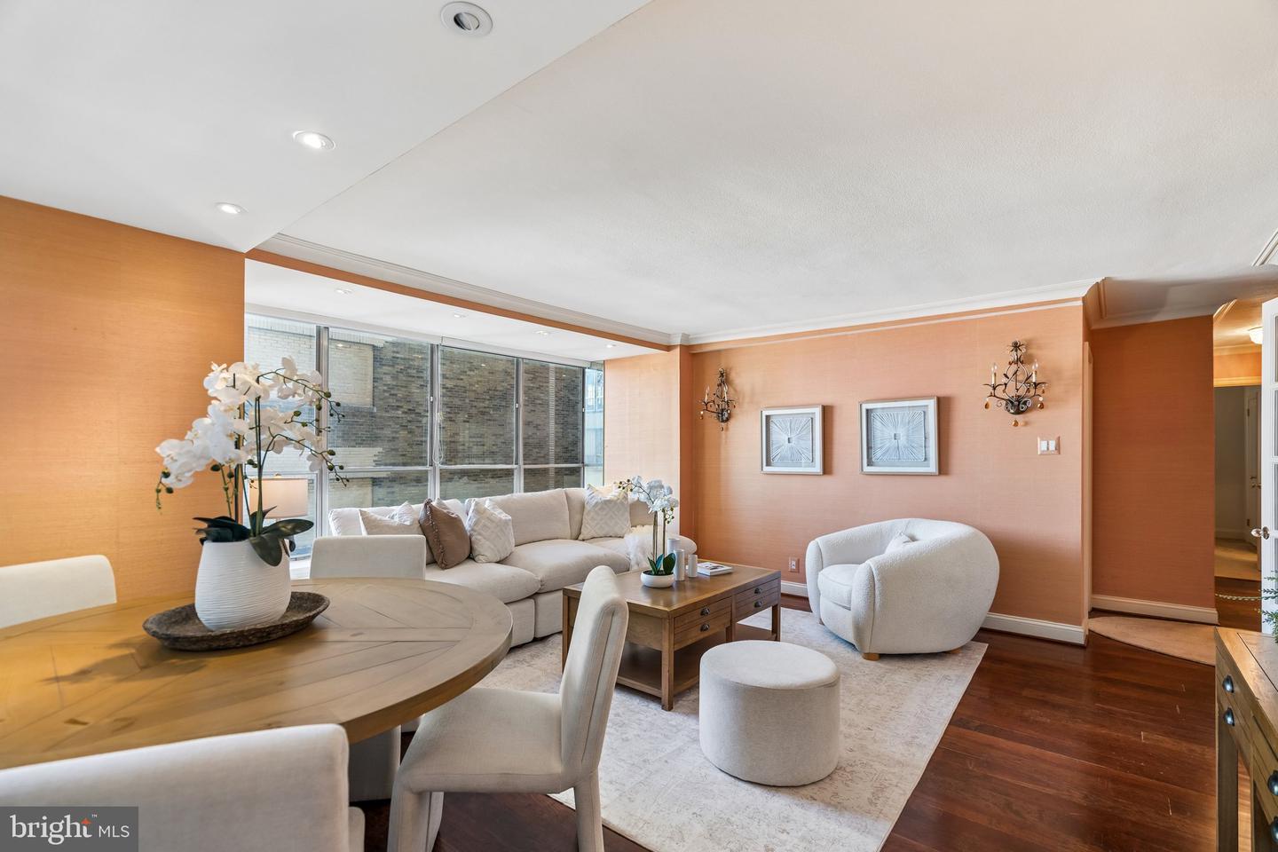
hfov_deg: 96.7
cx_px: 639
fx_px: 568
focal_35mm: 16
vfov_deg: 73.7
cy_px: 426
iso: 250
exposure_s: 1/20
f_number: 4
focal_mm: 16
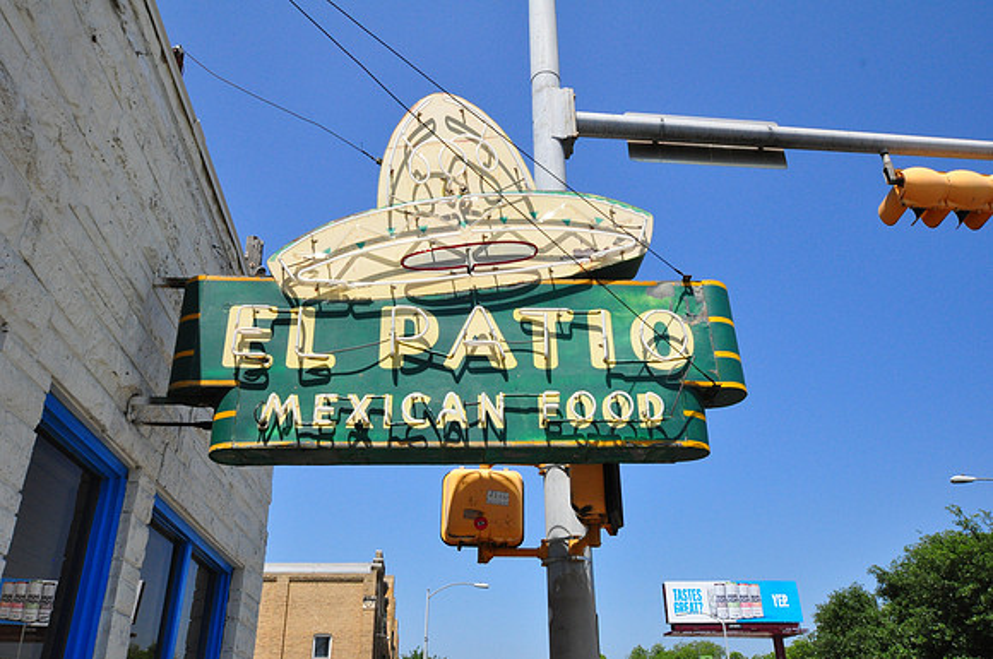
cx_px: 496
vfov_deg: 43.5
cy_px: 330
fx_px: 826
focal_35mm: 30
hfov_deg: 62.0
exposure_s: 1/800
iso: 800
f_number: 14
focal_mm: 20
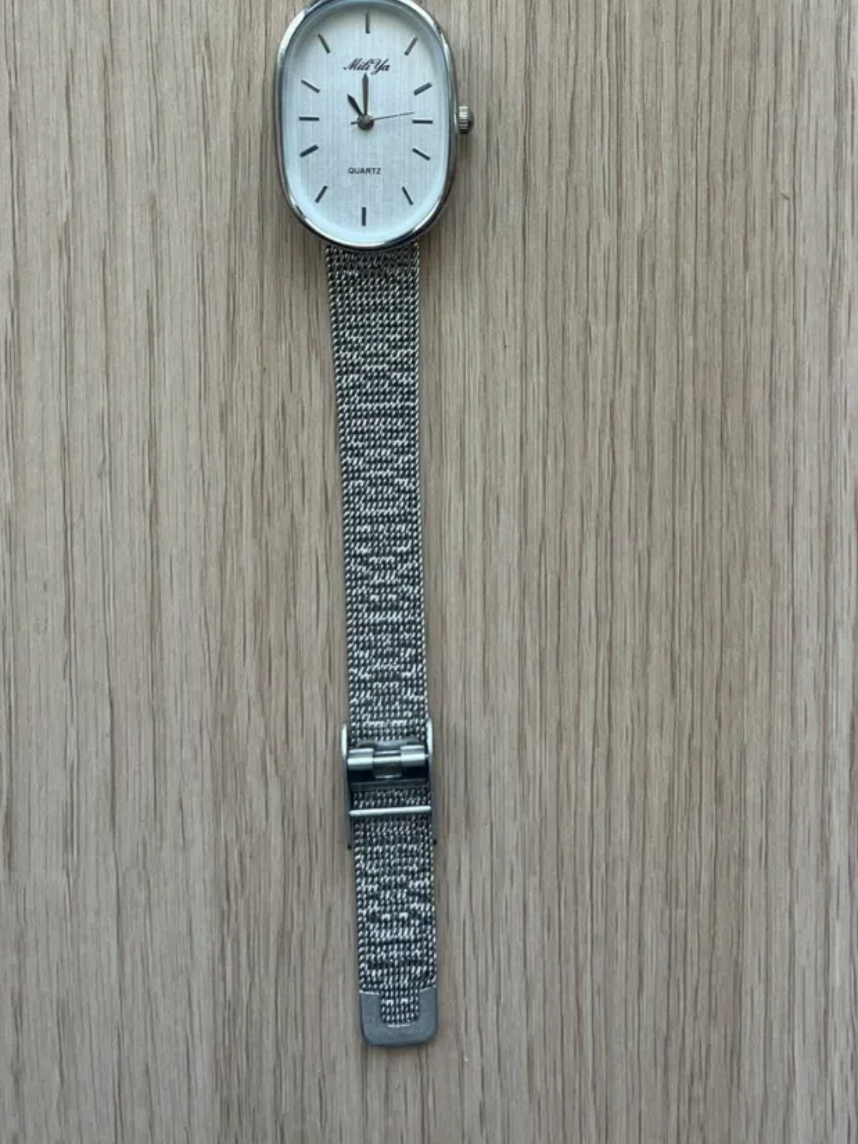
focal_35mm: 43
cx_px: 445
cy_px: 227
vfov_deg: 41.9
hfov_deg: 33.6
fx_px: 1421
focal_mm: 5.1
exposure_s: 1/122
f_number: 1.6
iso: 100
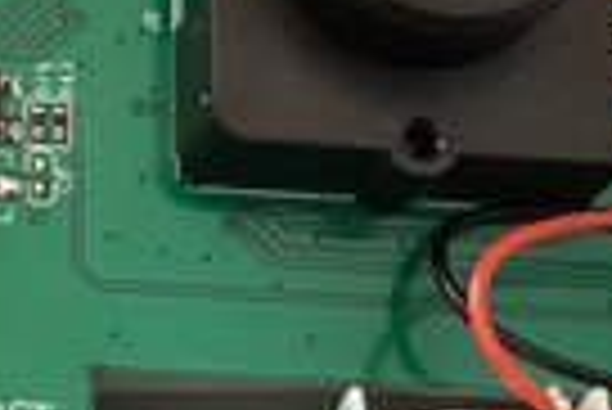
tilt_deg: -64.0
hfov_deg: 14.4
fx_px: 2383
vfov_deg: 9.8
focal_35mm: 140
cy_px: 0
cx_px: -4
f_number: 2.4
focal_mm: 3.3
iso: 320
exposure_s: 1/30
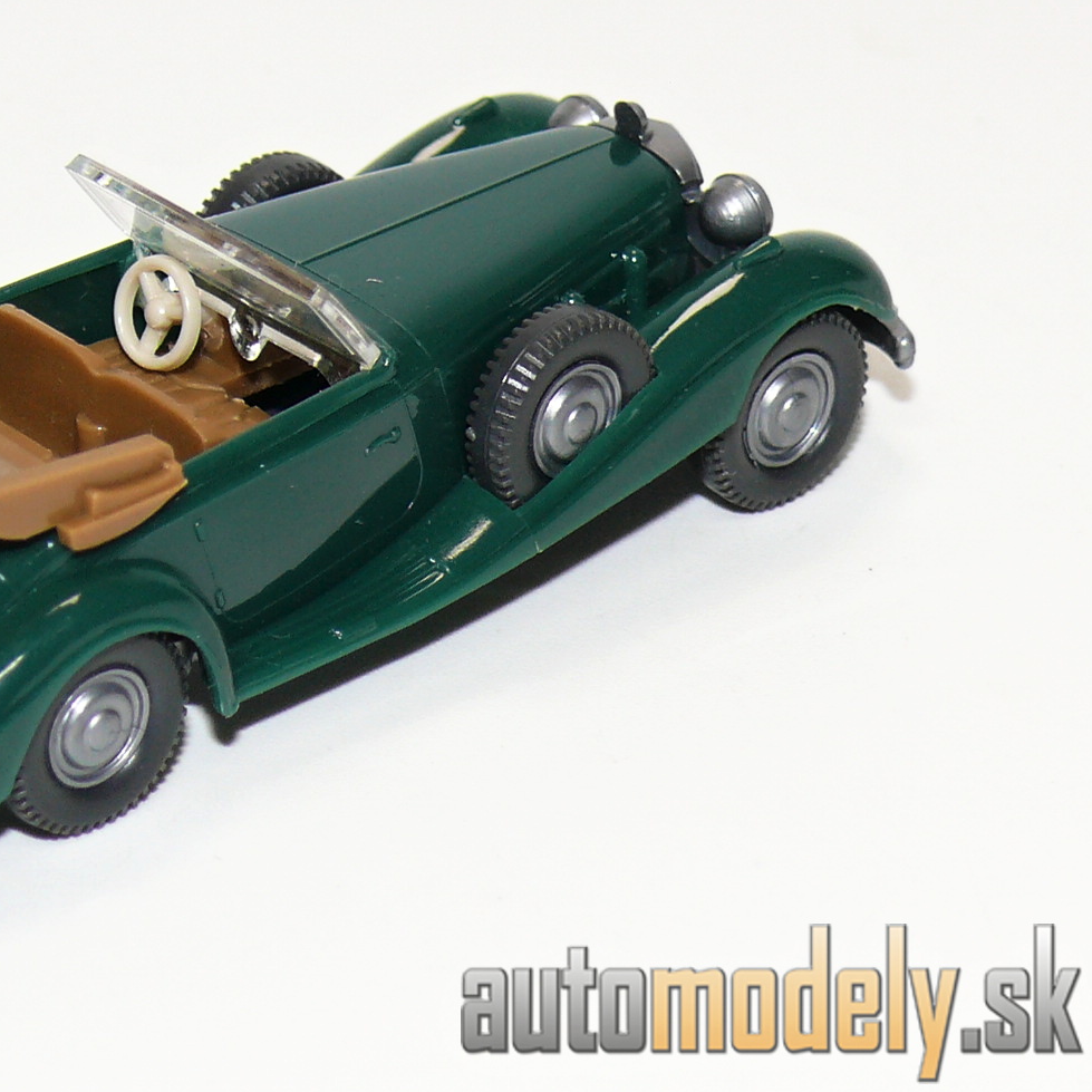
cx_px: 204
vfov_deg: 9.0
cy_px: 426
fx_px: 6960
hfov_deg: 9.0
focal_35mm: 195
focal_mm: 16.1
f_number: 4
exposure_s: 1/30
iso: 100
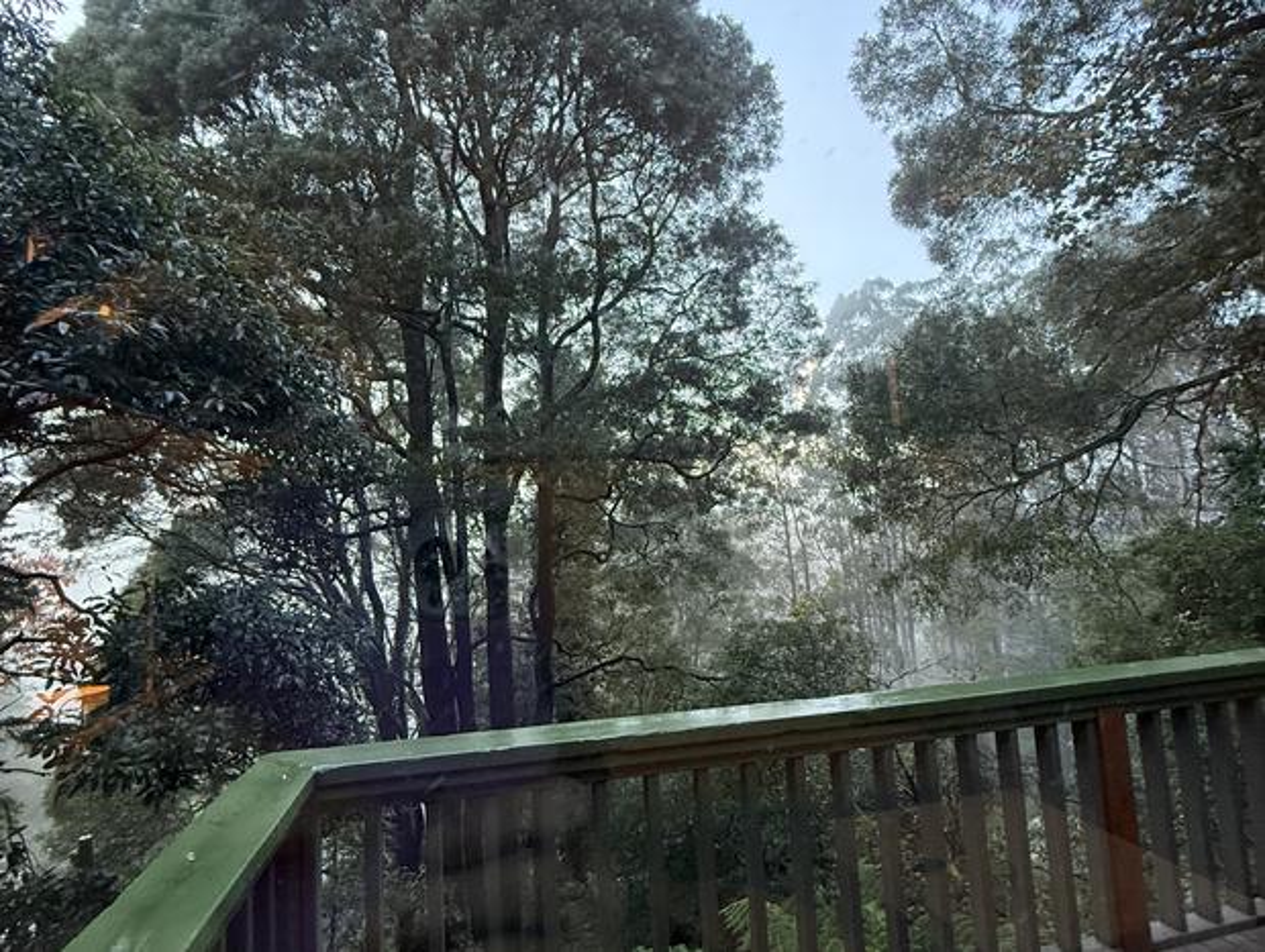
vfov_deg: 85.8
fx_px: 512
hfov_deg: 102.0
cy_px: 476
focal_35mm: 14
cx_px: 632
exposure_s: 1/60
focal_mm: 2.22
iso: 400
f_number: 2.2
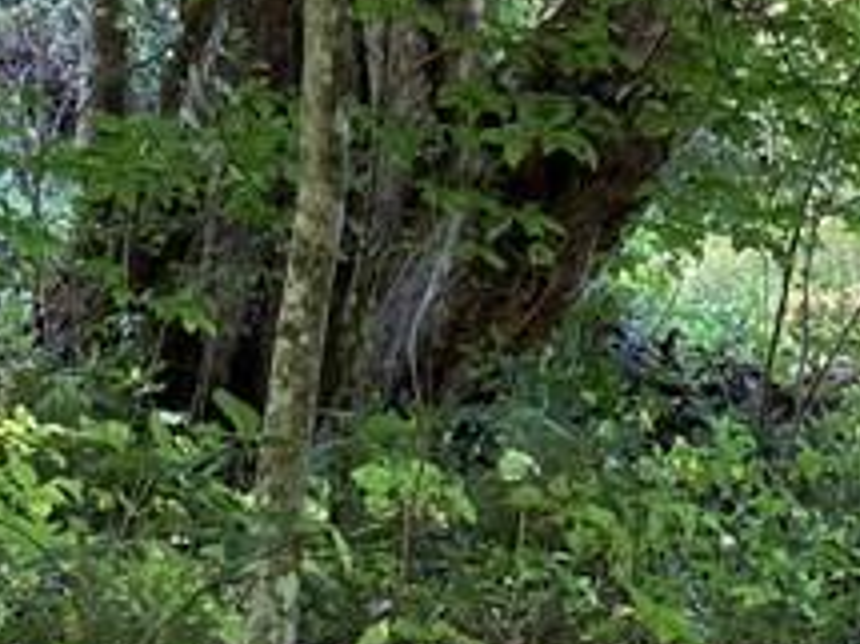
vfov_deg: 11.6
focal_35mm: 124
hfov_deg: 15.6
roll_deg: -1.7
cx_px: 864
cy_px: -192
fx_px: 3079
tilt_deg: +8.7
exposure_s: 1/71
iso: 125
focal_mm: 4.25
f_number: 1.8
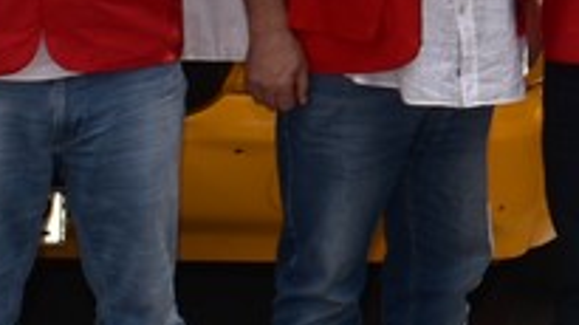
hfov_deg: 10.2
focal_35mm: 196
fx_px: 3007
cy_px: -362
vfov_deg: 6.0
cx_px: 1133
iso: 100
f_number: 11
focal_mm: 24
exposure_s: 1/100
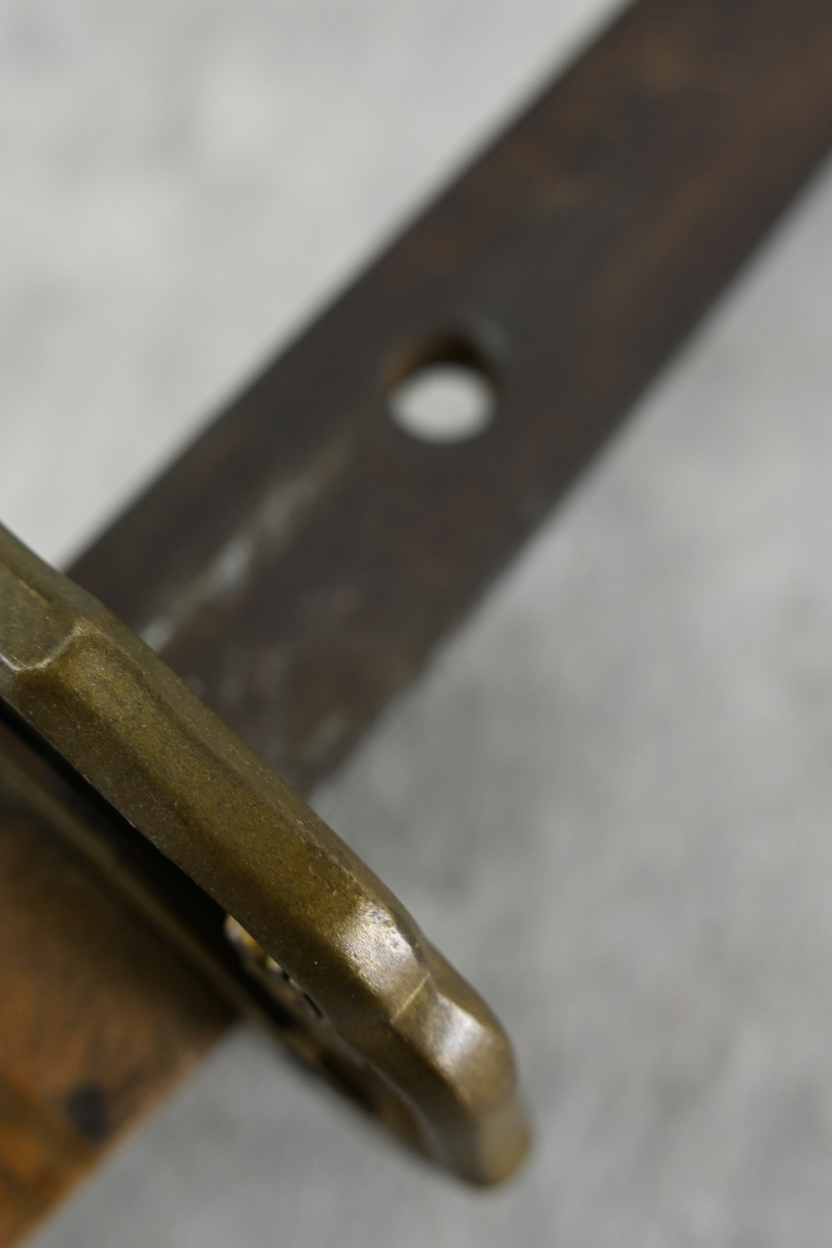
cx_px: 305
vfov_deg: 42.1
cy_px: 620
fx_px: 1621
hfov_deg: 28.7
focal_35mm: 47
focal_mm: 30.5
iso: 400
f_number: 5.6
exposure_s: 1/100
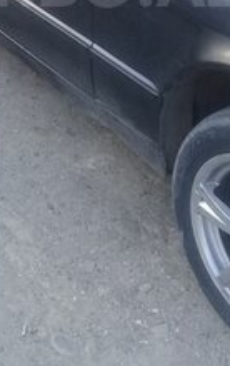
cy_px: -18
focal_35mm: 74
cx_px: 75
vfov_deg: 26.1
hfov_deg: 17.6
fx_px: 740
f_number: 2.2
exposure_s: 1/140
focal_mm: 3.3
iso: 50
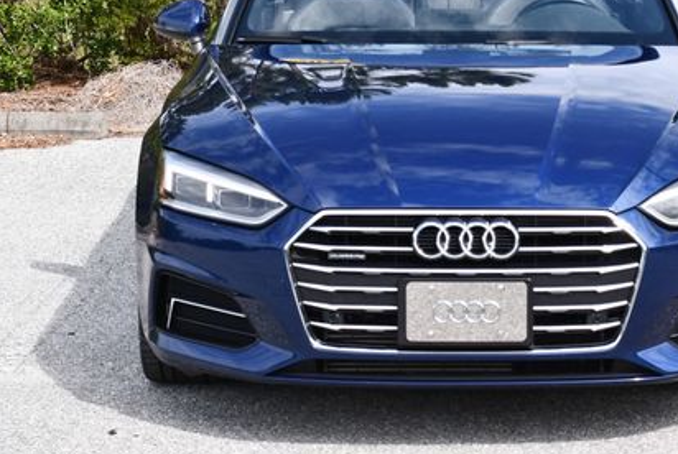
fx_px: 2225
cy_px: 158
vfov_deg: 11.6
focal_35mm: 118
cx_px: 459
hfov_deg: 17.3
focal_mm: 38
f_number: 8
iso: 200
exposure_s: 1/250
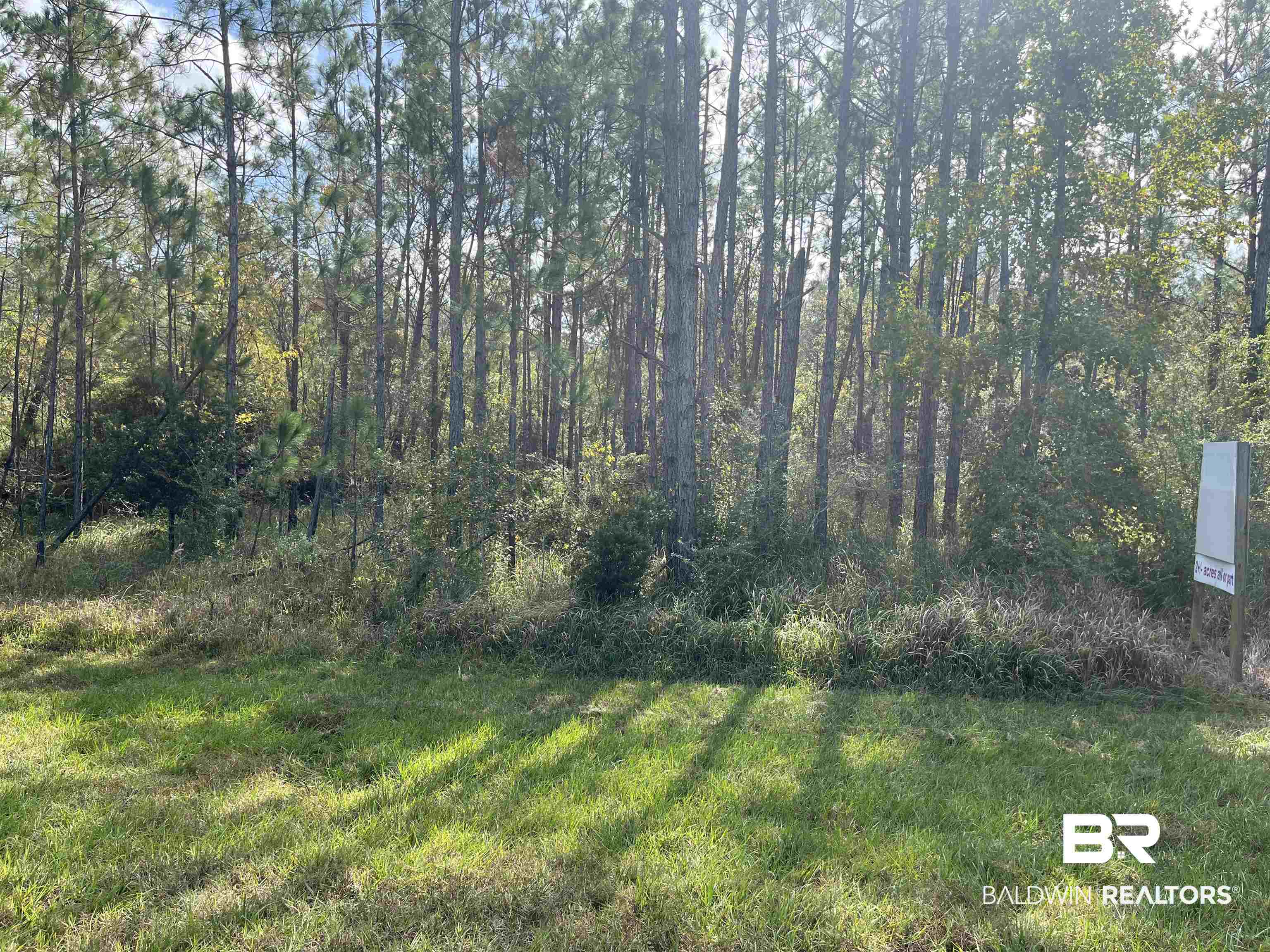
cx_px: 635
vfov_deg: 53.1
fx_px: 954
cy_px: 476
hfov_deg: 67.3
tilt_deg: -4.0
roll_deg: +1.0
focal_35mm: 26
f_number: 1.6
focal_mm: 5.1
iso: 50
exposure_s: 1/1477
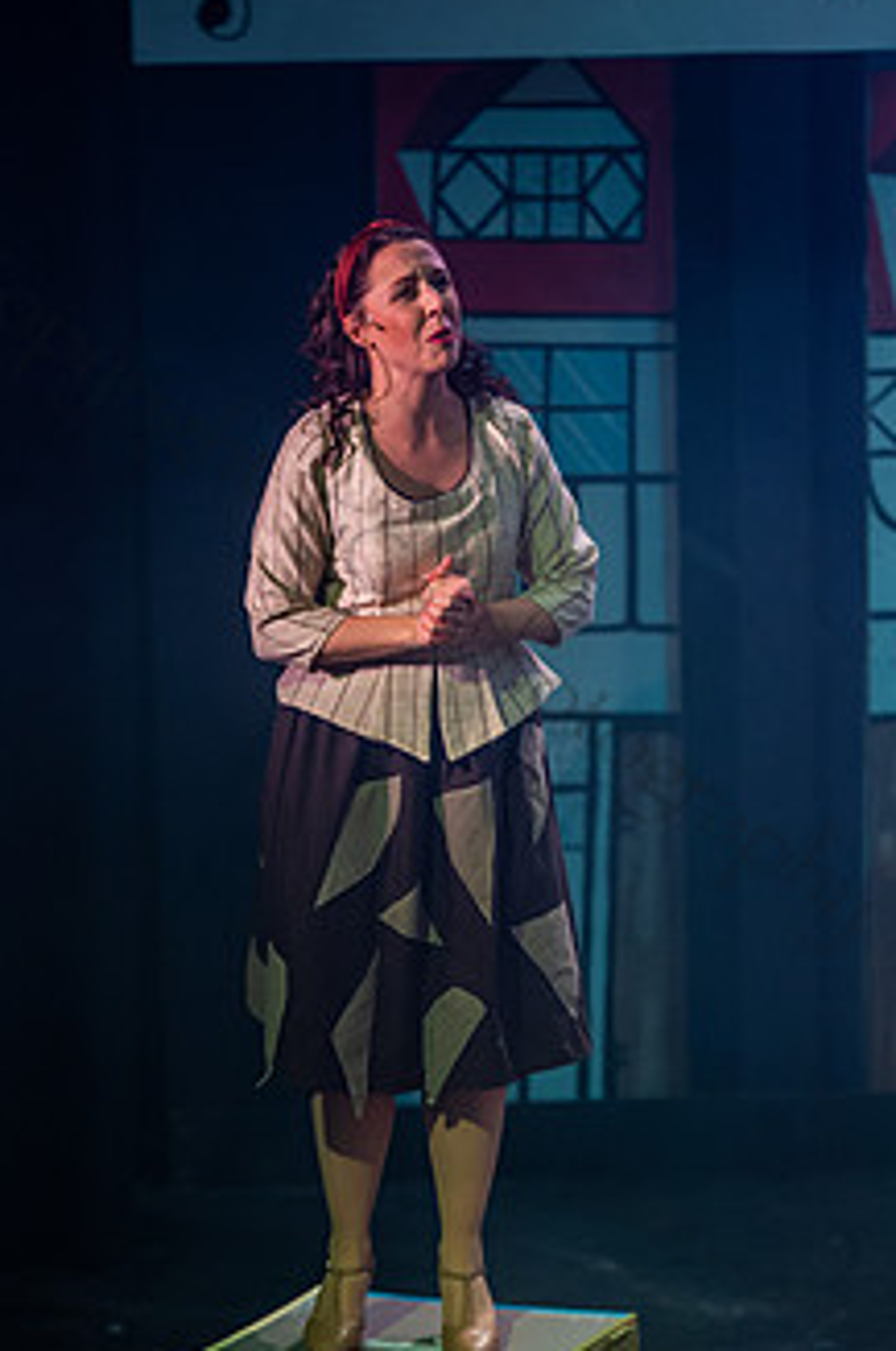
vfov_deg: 12.0
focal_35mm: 172
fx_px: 6441
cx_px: 440
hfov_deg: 8.0
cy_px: 607
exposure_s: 1/250
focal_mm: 125
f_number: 2.8
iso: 1000
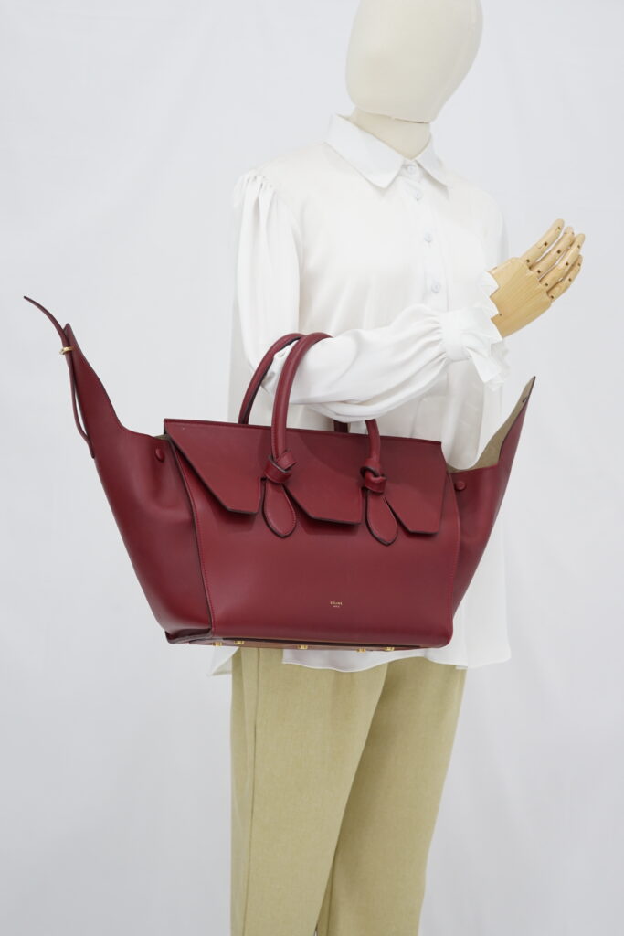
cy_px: 468
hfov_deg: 27.0
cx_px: 312
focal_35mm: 50
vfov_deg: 39.6
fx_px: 1299
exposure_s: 1/10
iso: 640
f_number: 6.3
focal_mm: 50
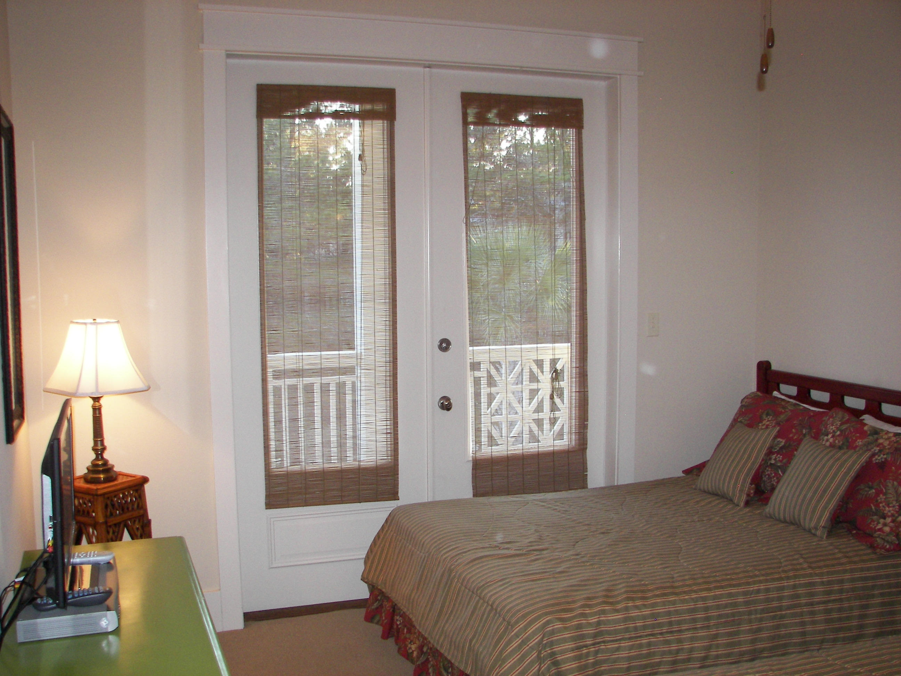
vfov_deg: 39.7
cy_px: 338
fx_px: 937
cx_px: 450
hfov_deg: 51.4
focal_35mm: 36
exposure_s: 1/30
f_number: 2.8
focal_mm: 6
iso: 125
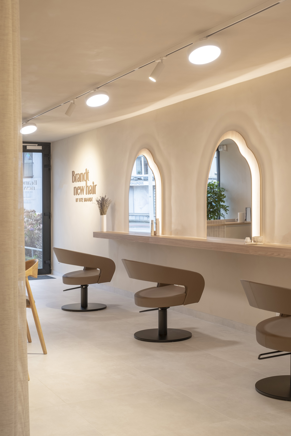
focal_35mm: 48
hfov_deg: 28.1
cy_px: 218
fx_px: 582
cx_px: 146
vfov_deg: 41.1
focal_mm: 32.1
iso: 160
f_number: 8
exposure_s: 1/2.5
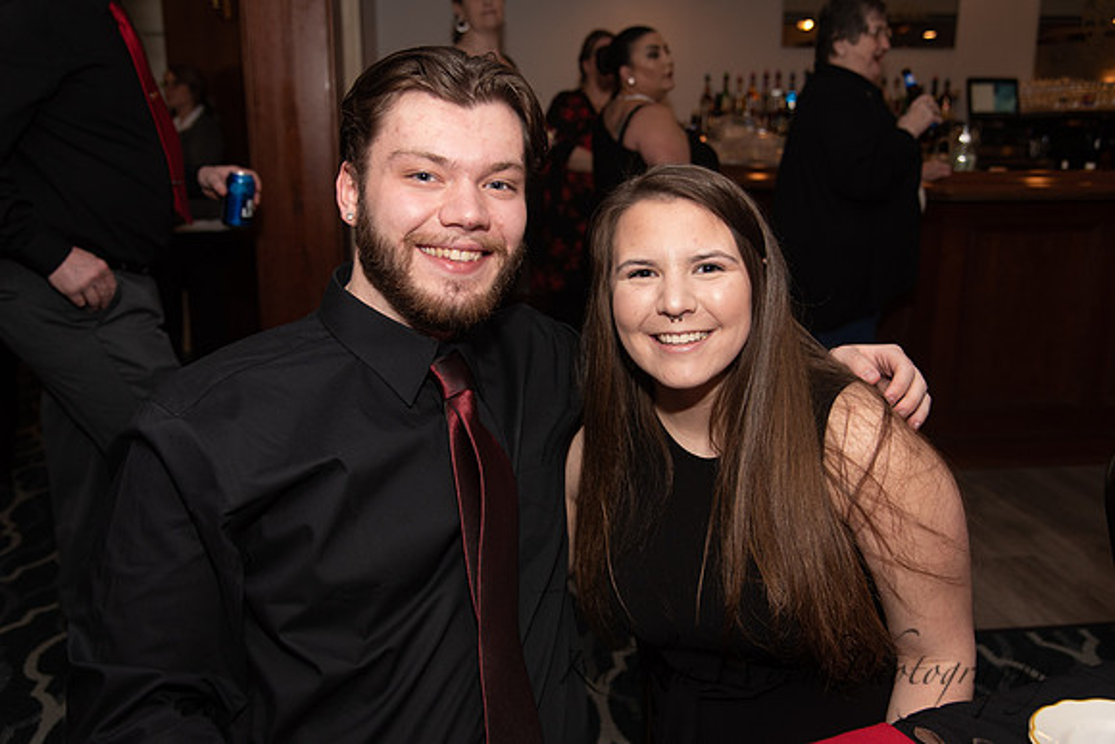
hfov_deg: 55.8
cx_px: 558
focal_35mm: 34
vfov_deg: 38.9
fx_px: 1053
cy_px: 372
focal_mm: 34
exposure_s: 1/200
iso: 800
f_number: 4
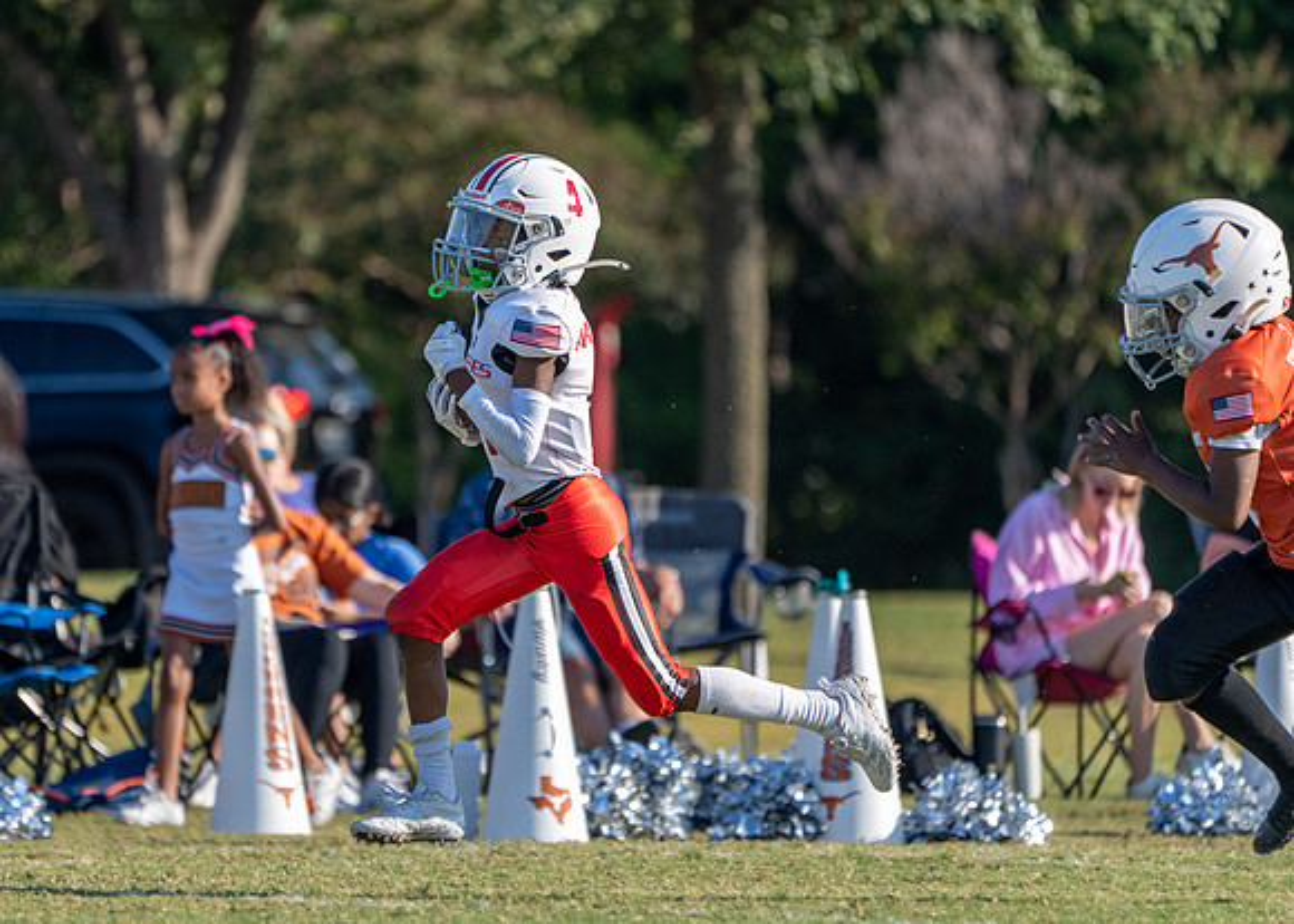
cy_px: 487
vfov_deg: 2.7
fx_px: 19461
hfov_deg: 3.8
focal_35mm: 530
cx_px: 533
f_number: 5.6
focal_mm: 400
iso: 500
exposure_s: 1/1600
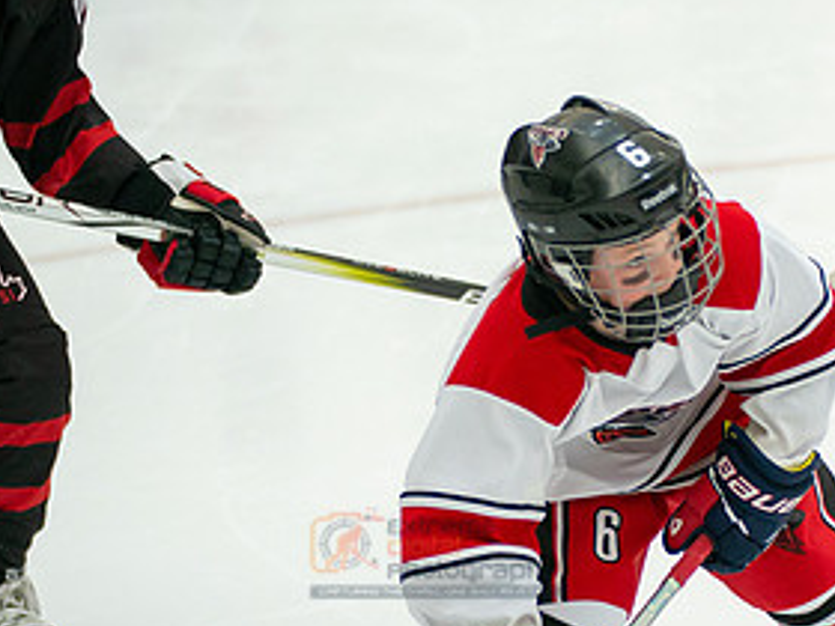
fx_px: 7188
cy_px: 411
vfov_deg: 5.0
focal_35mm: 298
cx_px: 651
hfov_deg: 6.6
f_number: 3.2
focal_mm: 120
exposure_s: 1/3200
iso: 1600
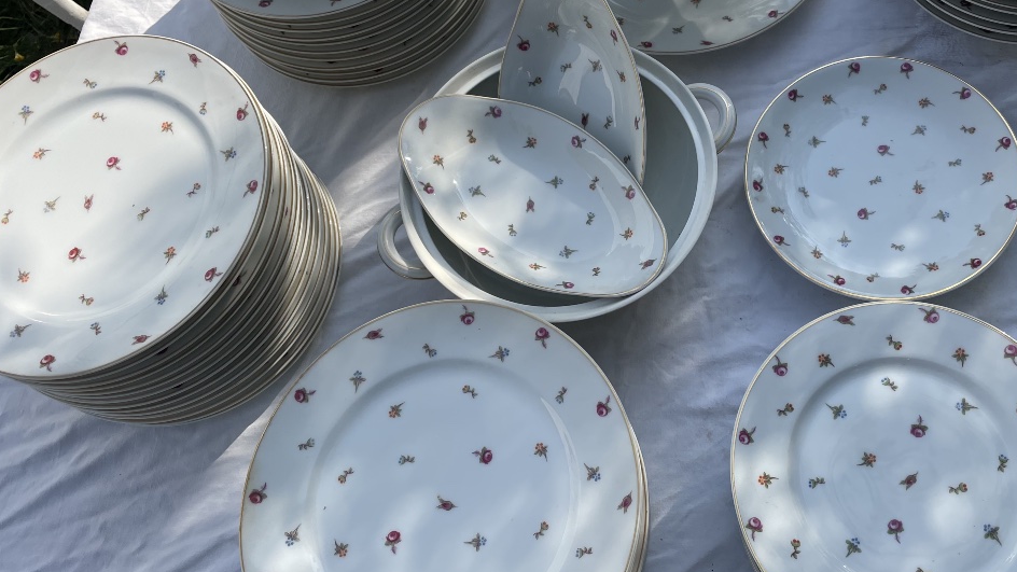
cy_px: 207
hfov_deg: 54.8
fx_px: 971
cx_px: 621
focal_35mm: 36
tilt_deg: -67.0
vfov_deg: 32.6
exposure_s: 1/3125
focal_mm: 4.2
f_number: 1.6
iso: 32
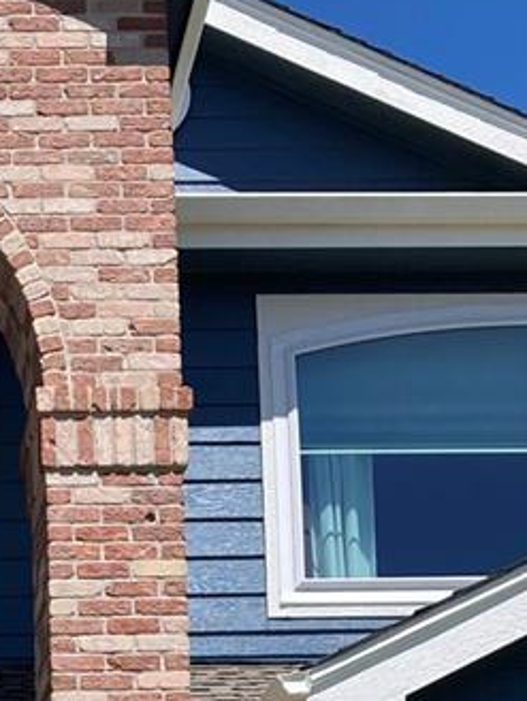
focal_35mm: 102
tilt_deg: +9.2
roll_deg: +0.7
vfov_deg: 17.7
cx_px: -130
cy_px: 976
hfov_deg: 14.0
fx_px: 2069
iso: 20
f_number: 1.8
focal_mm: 3.99
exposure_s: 1/1869
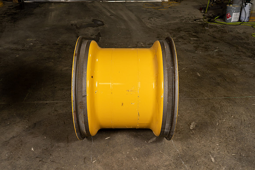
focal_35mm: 36
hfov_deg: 53.1
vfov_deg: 36.9
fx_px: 255
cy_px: 85
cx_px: 128
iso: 800
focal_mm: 36
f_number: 5.6
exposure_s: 1/80
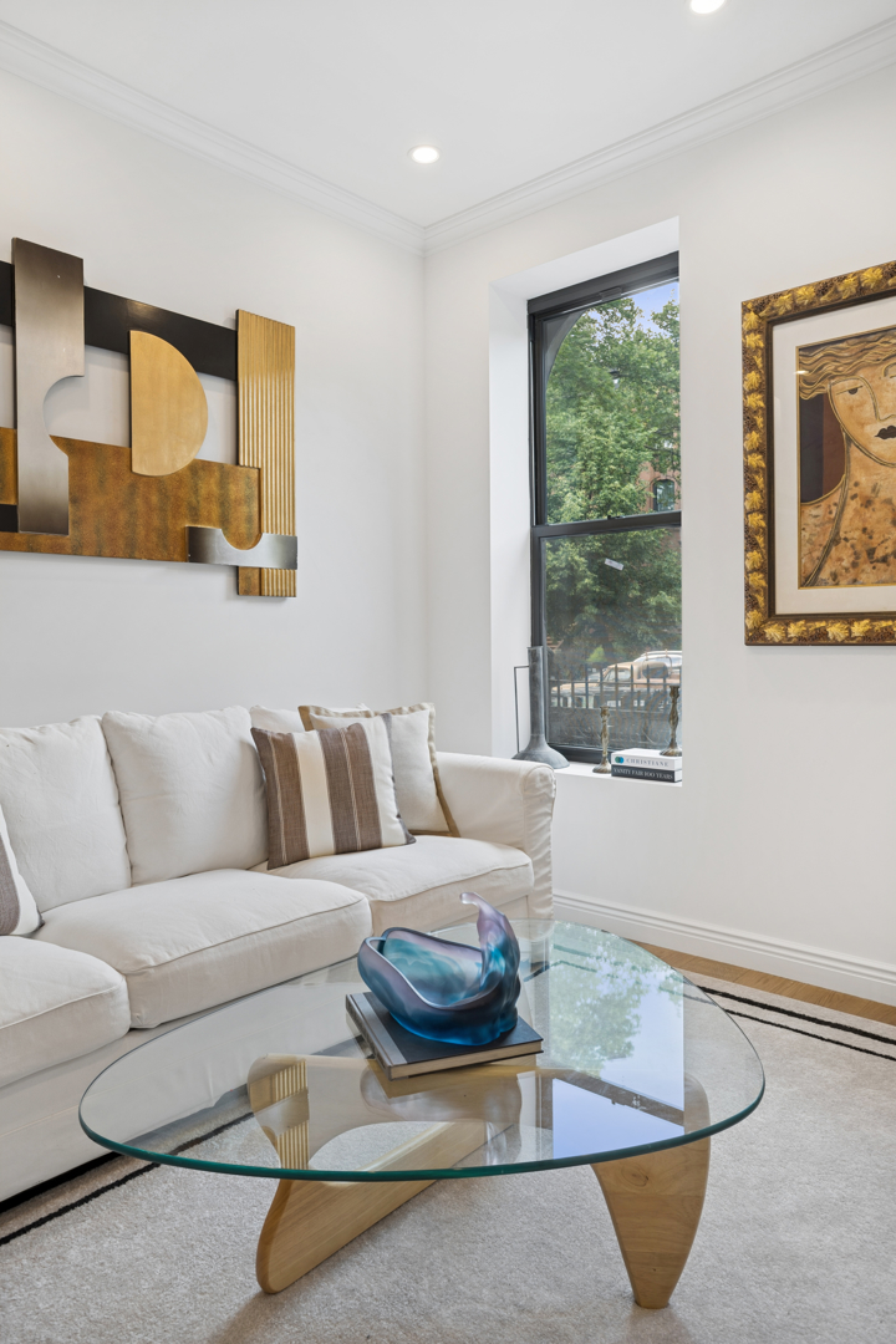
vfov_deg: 76.1
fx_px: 859
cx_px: 448
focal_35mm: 23
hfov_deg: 55.1
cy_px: 672
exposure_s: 1/10
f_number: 8
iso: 100
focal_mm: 23
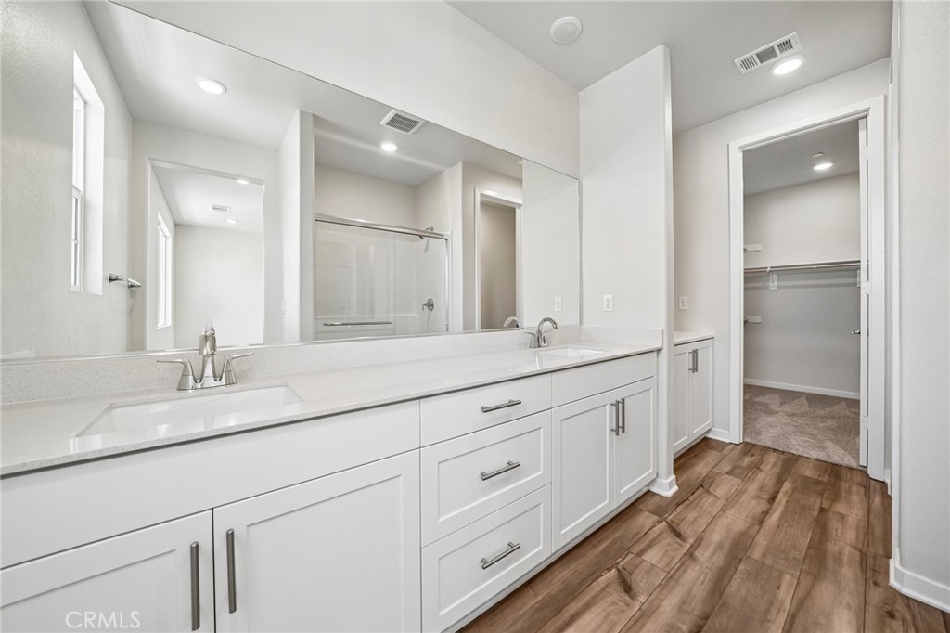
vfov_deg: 90.0
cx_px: 475
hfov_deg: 112.6
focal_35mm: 12
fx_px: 317
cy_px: 316
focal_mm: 12
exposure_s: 1/30
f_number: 7.1
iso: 400
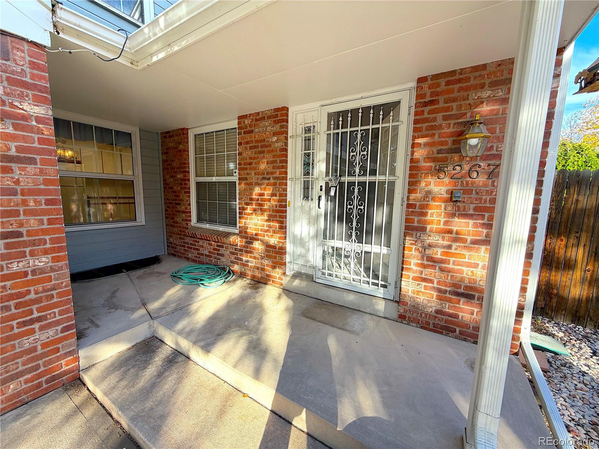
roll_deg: -2.1
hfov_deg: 102.1
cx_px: 300
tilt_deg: -6.8
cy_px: 224
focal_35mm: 14
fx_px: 242
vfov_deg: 85.7
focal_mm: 2.22
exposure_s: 1/191
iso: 40
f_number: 2.2
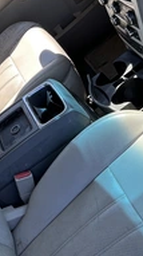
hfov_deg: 18.3
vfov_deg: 32.8
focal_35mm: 64
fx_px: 433
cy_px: 149
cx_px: -1
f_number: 1.8
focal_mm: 3
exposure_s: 1/171
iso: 20
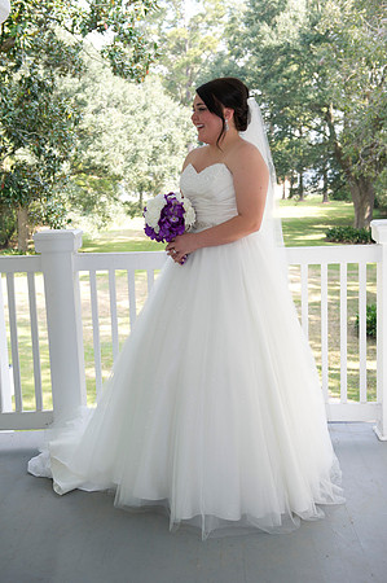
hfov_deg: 28.0
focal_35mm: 48
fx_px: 776
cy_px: 292
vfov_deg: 41.2
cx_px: 194
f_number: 5.6
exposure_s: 1/125
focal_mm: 48
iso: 320
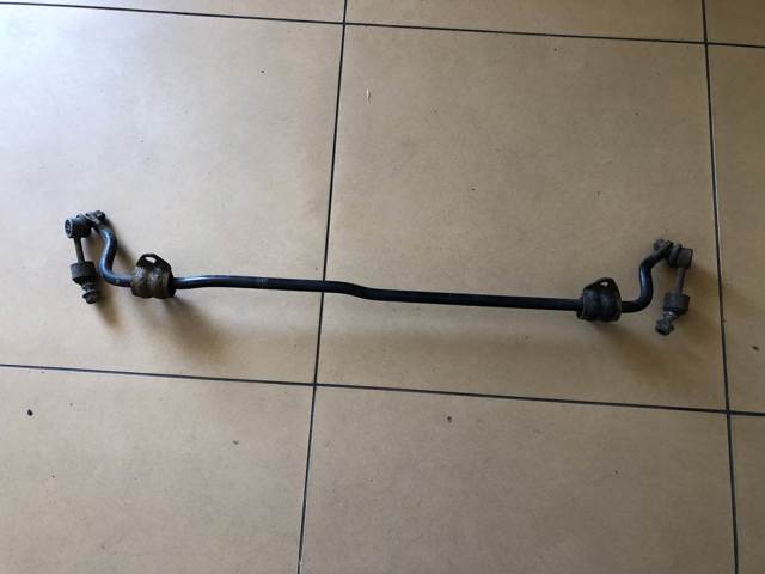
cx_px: 382
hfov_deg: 63.4
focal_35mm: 28
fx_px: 619
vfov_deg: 49.7
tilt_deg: -77.2
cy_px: 287
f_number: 1.8
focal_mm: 4
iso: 32
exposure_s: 1/33
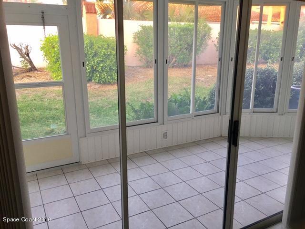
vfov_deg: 48.2
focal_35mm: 29
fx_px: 256
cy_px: 114
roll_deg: -0.5
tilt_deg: -14.0
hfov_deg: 61.7
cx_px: 152
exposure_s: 1/30
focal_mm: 4.15
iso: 32
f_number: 2.2
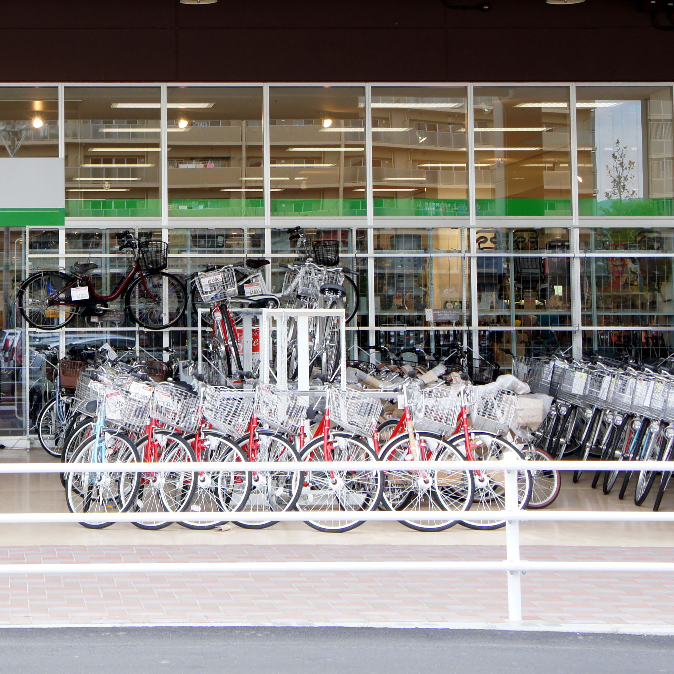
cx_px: 80
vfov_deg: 19.2
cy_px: 172
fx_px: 1982
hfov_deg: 19.0
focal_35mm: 90
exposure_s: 1/100
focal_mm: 31
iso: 200
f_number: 5.6
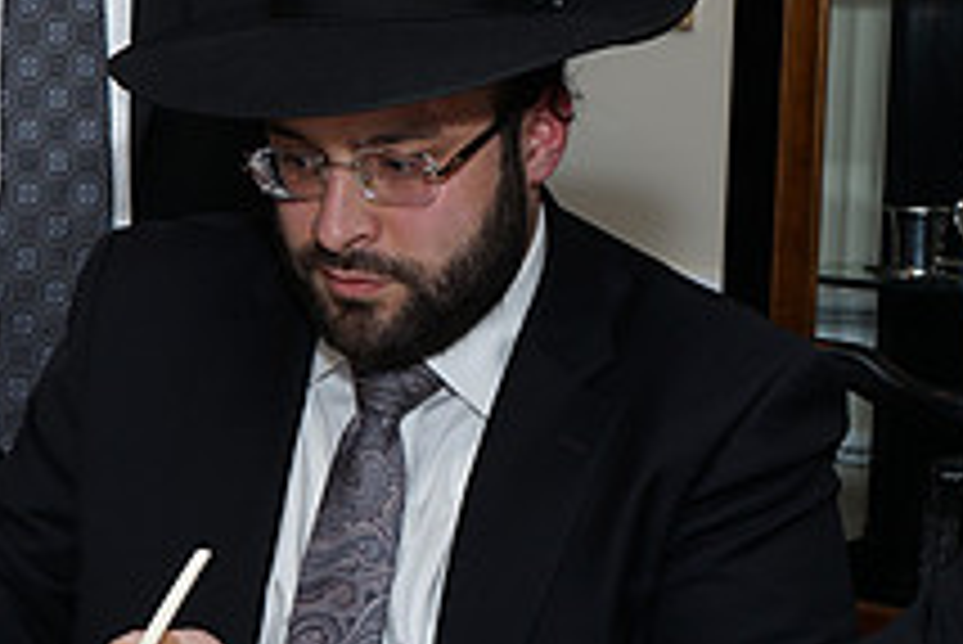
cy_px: 254
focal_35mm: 92
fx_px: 2463
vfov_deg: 14.9
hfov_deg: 22.1
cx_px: 423
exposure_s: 1/100
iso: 250
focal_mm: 34
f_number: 5.6
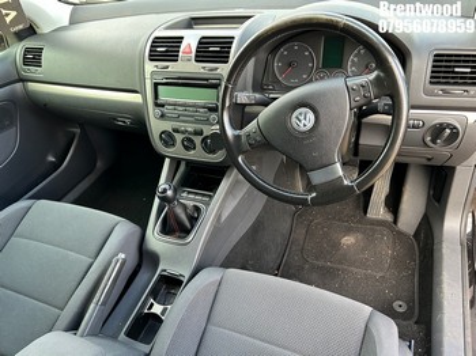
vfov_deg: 53.0
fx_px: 357
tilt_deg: -37.0
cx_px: 238
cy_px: 178
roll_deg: +10.6
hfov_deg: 67.3
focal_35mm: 26
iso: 125
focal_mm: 5.7
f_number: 1.5
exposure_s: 1/104
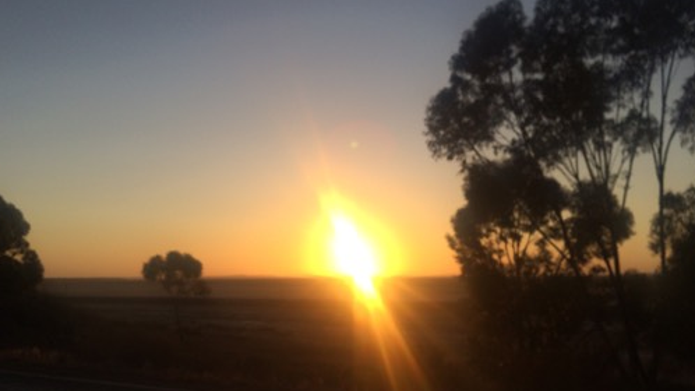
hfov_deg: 59.5
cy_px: 214
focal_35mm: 33
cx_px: 341
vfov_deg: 35.6
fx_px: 608
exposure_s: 1/2160
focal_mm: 4.15
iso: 32
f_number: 2.2
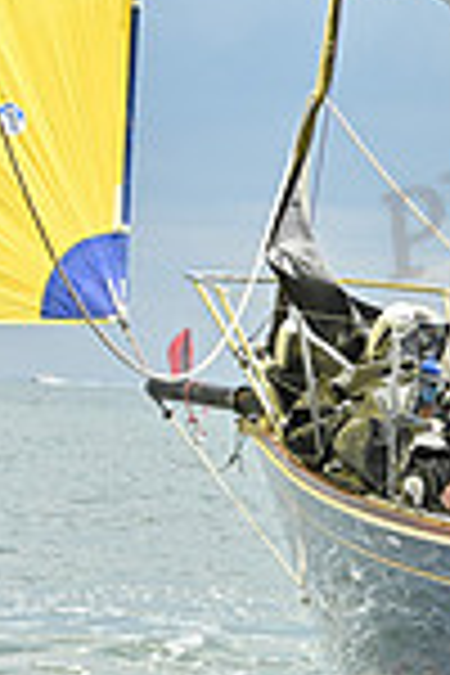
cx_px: 1251
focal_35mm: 270
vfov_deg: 7.6
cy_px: 335
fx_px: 5062
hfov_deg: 4.9
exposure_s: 1/1250
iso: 320
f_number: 5.6
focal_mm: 70
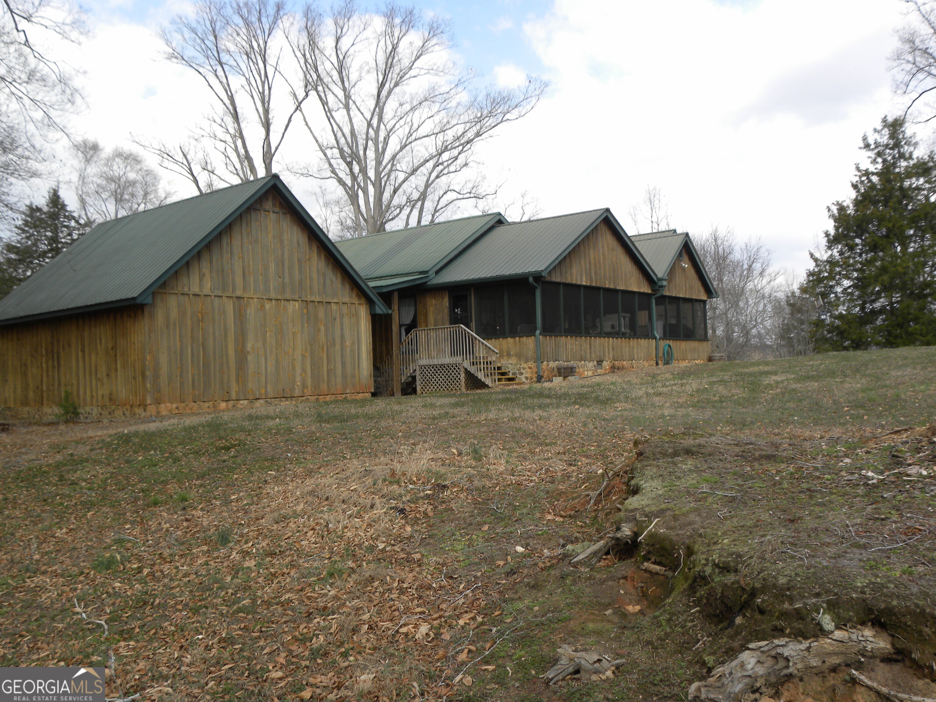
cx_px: 468
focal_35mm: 33
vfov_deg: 42.9
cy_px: 351
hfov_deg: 55.4
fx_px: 892
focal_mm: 5.9
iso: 64
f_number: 4.5
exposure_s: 1/223
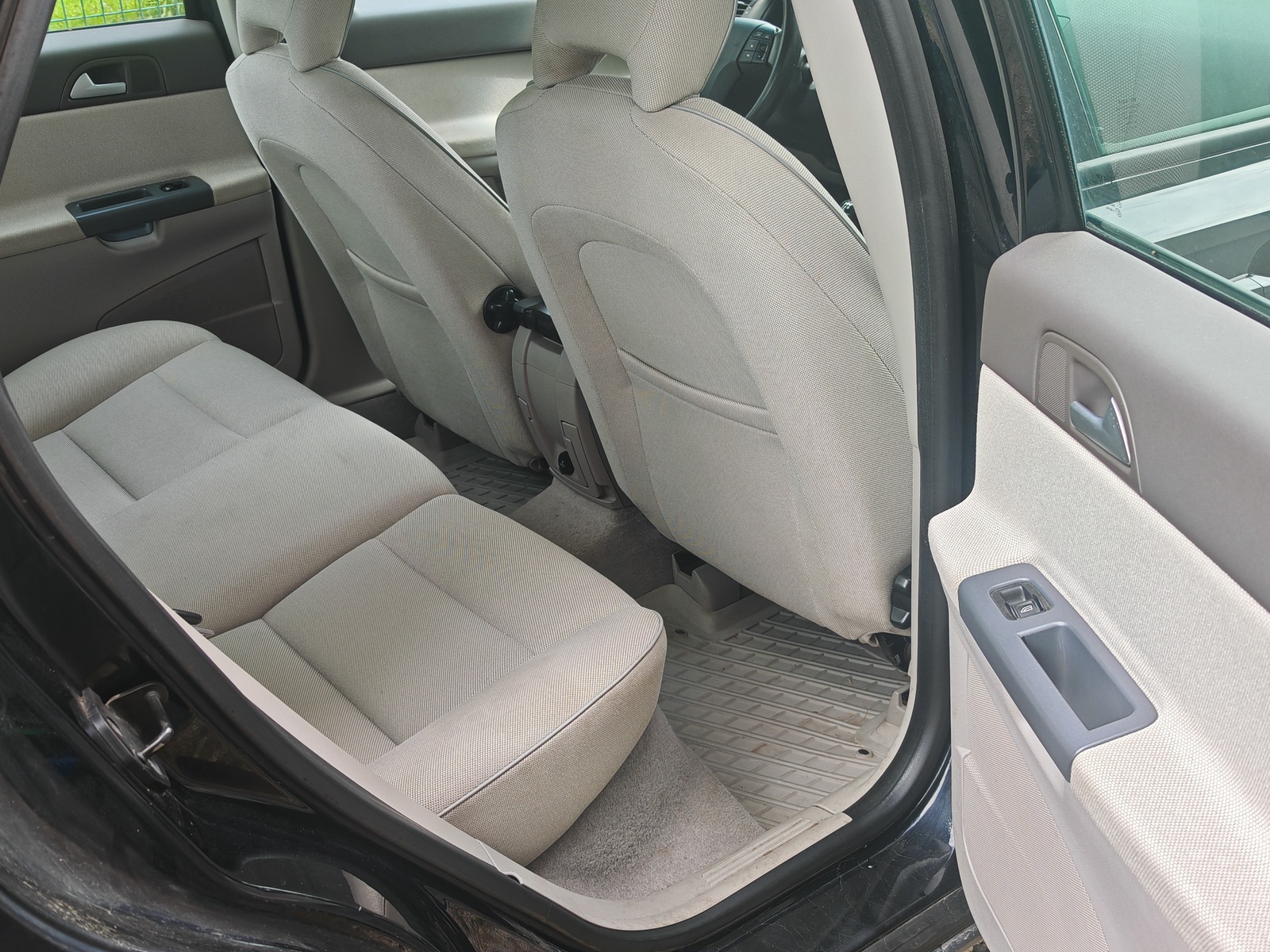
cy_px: 476
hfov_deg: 50.1
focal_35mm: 37
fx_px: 1357
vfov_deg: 38.7
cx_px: 635
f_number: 2
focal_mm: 6.83
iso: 50
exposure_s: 1/170
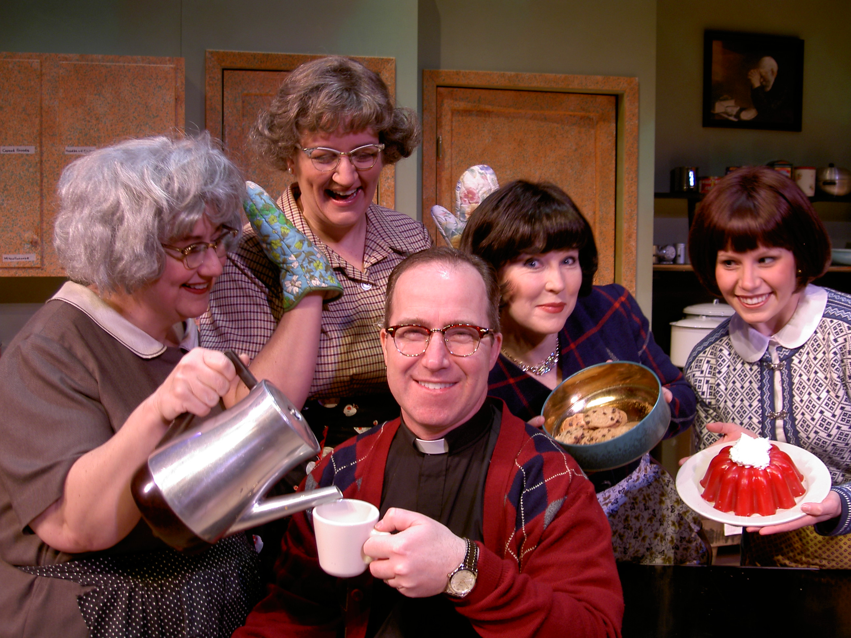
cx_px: 426
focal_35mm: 44
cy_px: 319
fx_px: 1082
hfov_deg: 42.9
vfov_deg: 32.9
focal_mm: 9
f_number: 2.9
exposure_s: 1/8.87
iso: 100
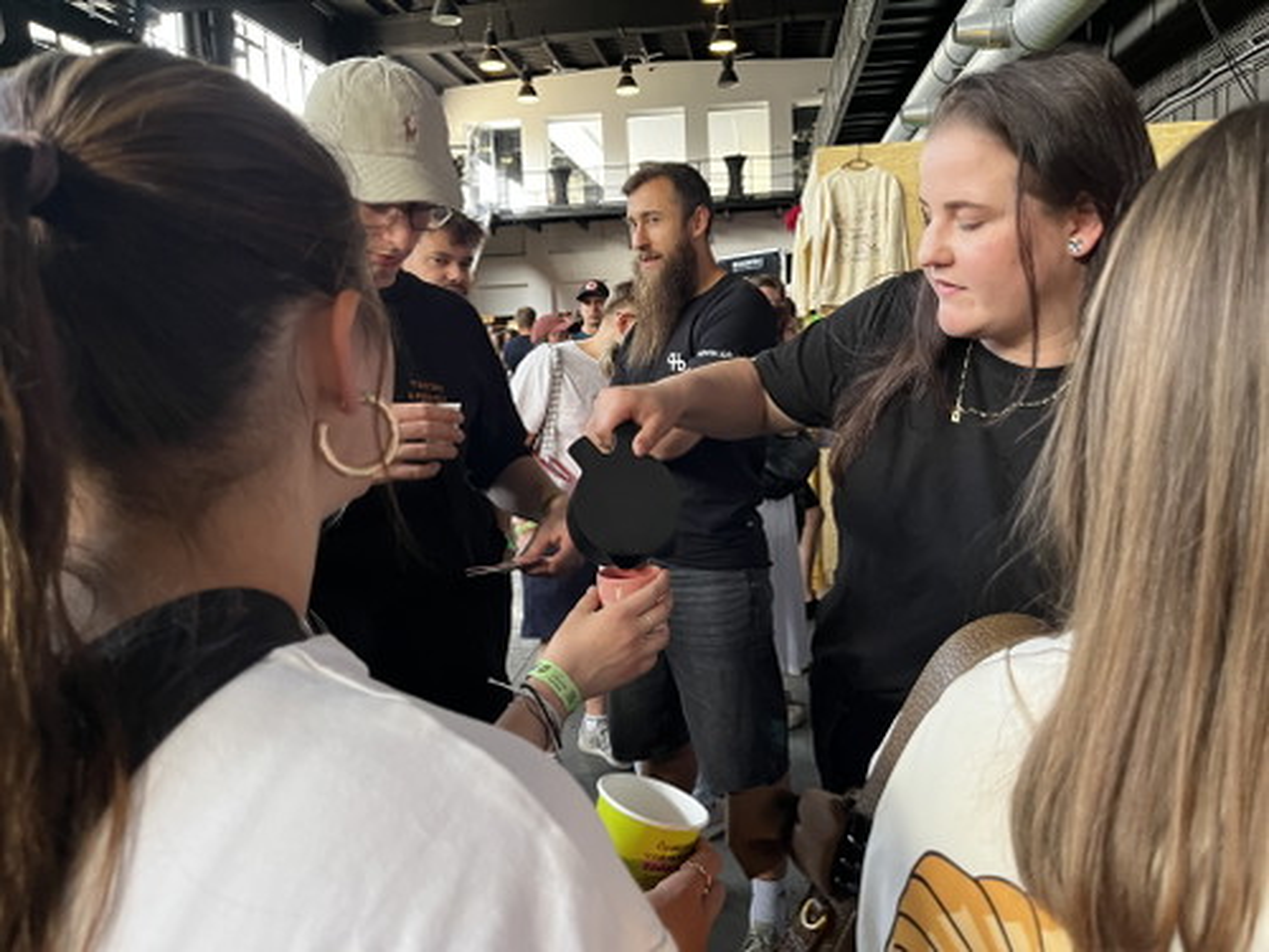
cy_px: 476
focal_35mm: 26
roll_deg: +3.2
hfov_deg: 67.3
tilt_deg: -7.3
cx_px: 634
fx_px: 953
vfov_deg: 53.1
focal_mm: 5.1
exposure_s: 1/50
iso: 320
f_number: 1.6
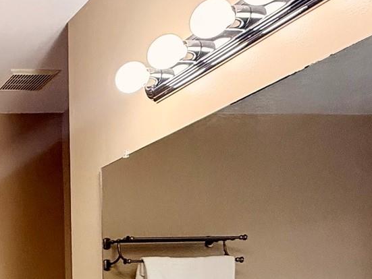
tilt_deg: -1.9
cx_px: -162
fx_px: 559
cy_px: 328
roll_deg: +1.1
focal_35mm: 52
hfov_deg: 27.5
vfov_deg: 25.4
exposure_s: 1/120
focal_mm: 2.22
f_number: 2.2
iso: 160
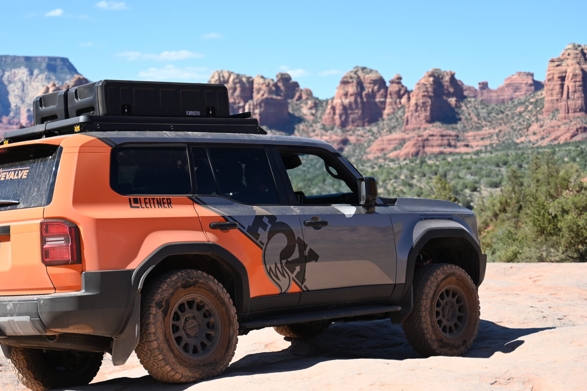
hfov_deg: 27.6
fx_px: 1189
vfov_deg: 18.6
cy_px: 188
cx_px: 223
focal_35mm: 73
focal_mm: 58
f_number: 2.8
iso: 320
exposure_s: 1/4000
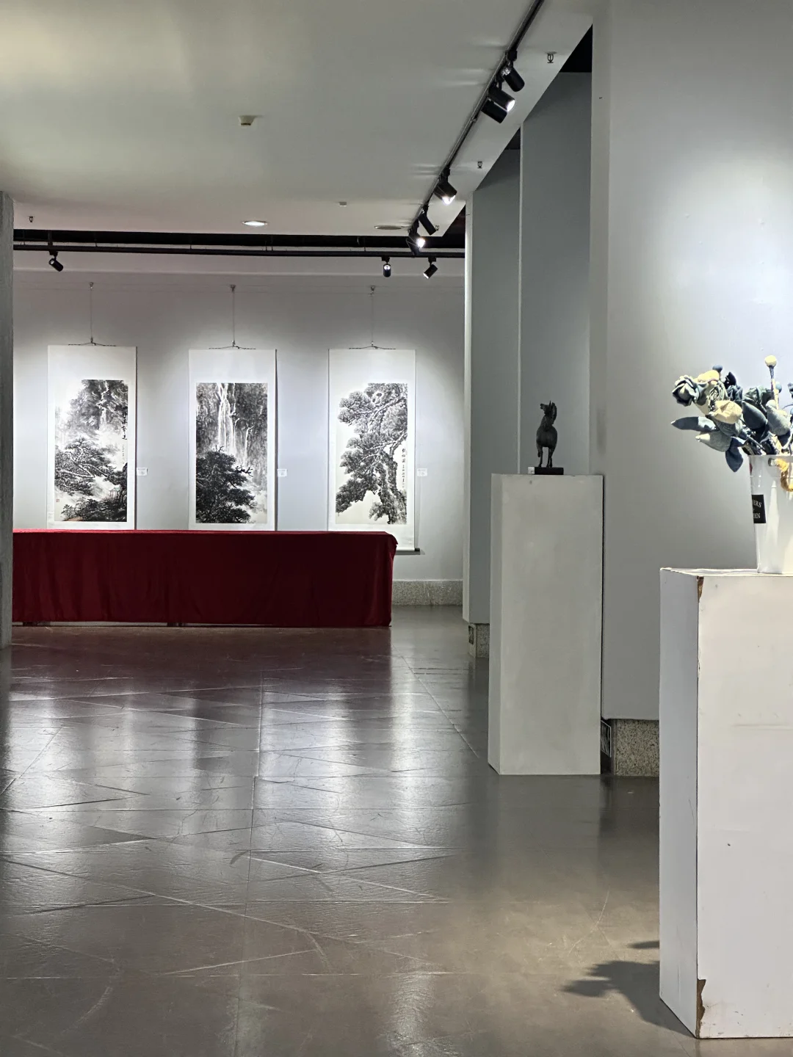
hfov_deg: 19.1
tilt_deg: -0.3
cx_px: 396
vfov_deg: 25.3
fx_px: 2352
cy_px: 528
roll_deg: -1.6
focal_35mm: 77
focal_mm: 9
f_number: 2.8
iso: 640
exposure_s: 1/50
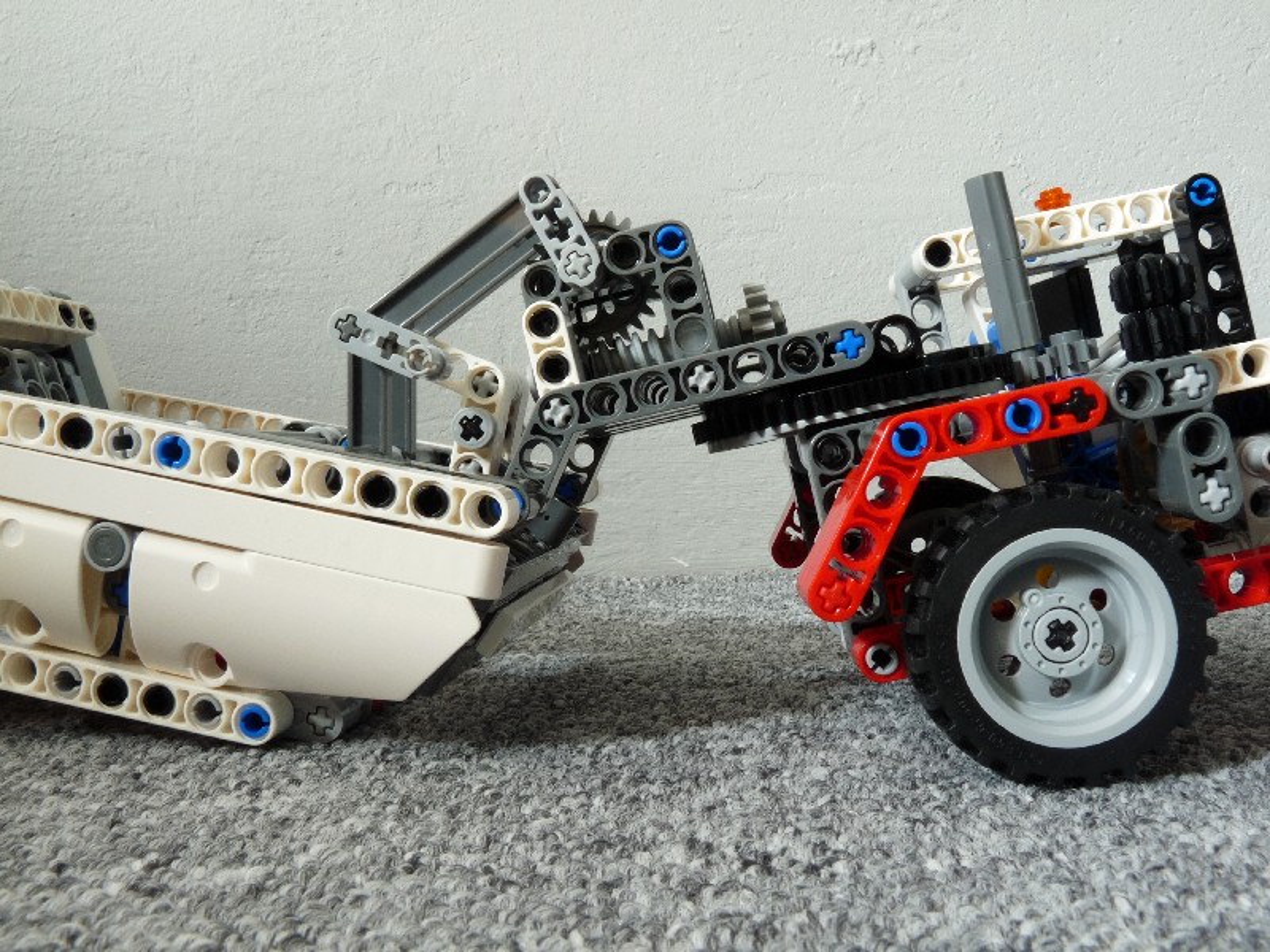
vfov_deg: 44.2
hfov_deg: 56.8
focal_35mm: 32
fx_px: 1174
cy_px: 476
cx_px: 635
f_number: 8
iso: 100
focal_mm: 5.8
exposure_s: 1
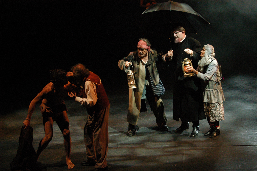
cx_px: 128
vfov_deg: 13.0
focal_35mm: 105
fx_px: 749
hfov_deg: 19.5
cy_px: 86
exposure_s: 1/25
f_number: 5
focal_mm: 70
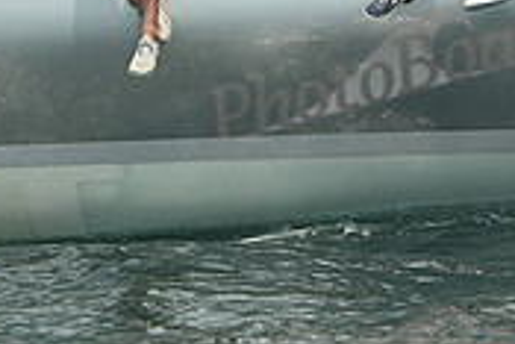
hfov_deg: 6.2
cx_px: 59
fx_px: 4739
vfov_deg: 4.2
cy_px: -43
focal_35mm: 331
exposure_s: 1/1250
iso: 320
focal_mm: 100
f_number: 8
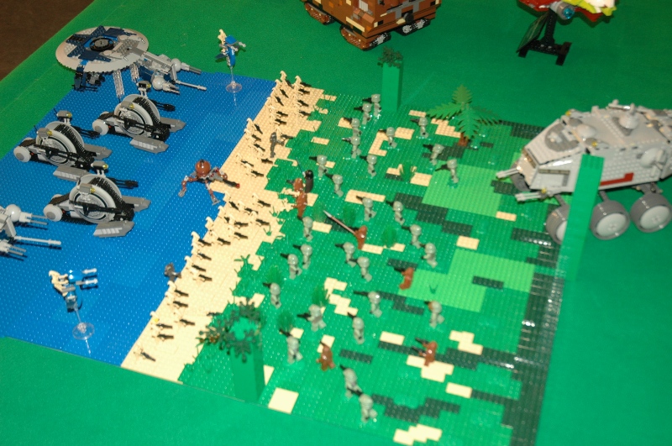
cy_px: 223
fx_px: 867
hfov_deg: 42.4
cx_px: 336
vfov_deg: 28.9
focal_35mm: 46
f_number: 4
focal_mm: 31
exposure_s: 1/60
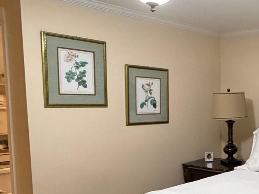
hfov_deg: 36.1
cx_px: 288
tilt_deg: -3.8
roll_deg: -0.7
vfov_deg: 32.6
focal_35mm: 44
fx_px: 329
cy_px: 129
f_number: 2.2
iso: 640
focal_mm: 2.22
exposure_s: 1/60
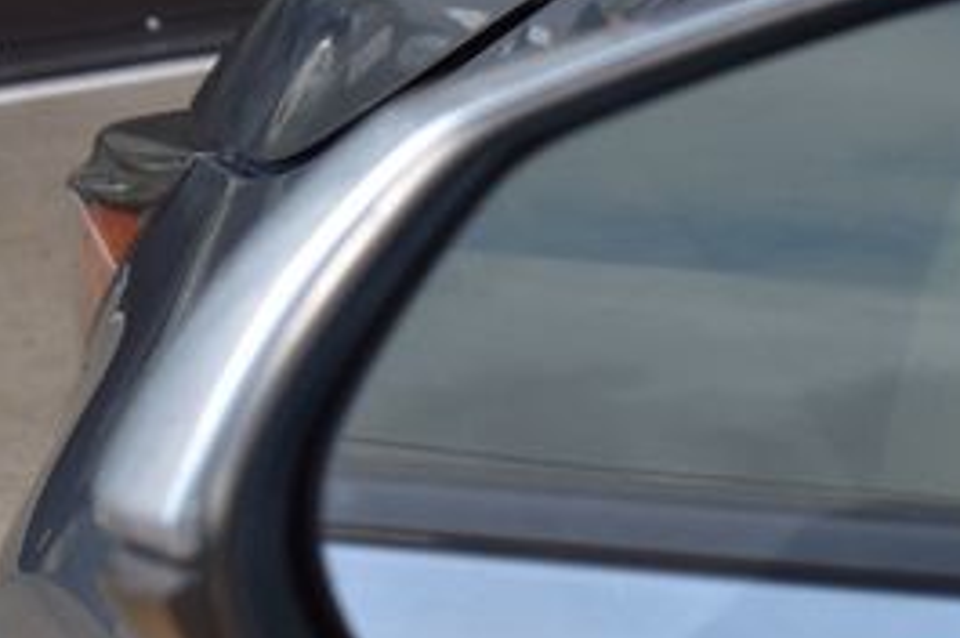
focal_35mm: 199
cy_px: 373
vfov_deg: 6.9
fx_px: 5306
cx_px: 775
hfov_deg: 10.3
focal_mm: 55
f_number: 10
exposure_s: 1/200
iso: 400
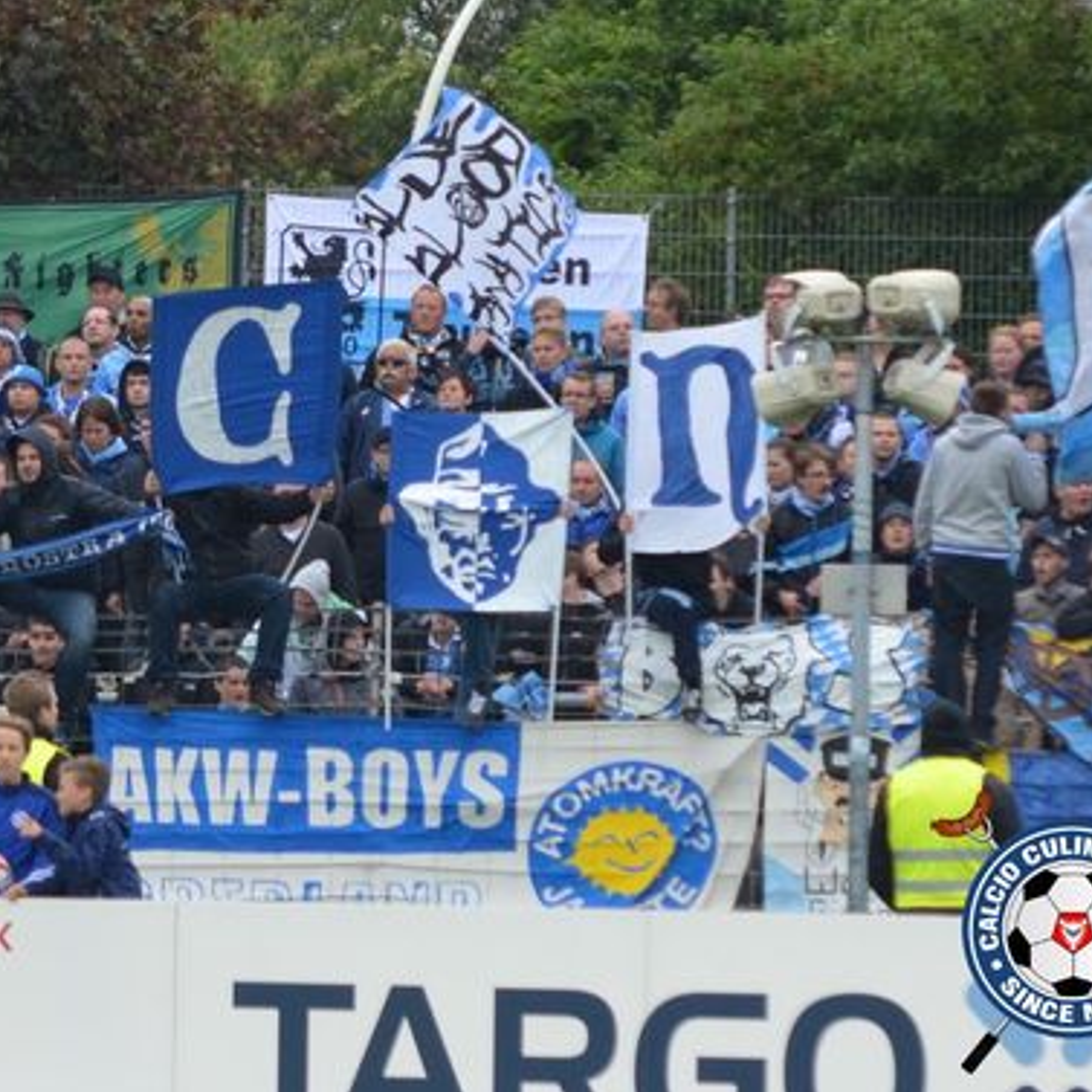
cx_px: 440
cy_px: 547
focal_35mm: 385
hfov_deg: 4.6
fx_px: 13741
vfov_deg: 4.6
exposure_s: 1/1000
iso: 640
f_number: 4
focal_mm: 200
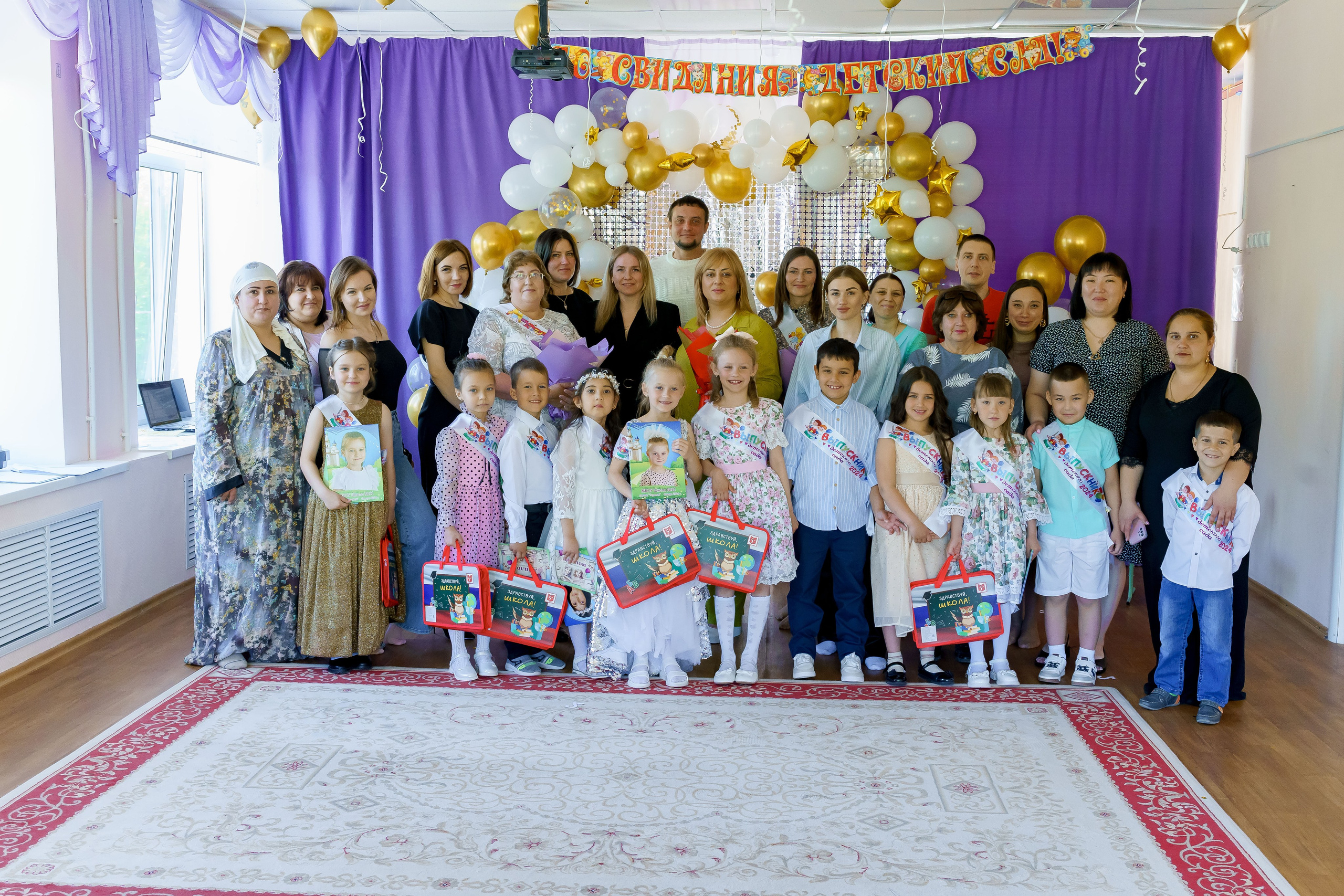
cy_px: 445
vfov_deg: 35.9
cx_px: 685
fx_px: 1381
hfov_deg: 51.9
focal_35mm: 37
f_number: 5.6
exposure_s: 1/160
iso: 3200
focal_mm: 36
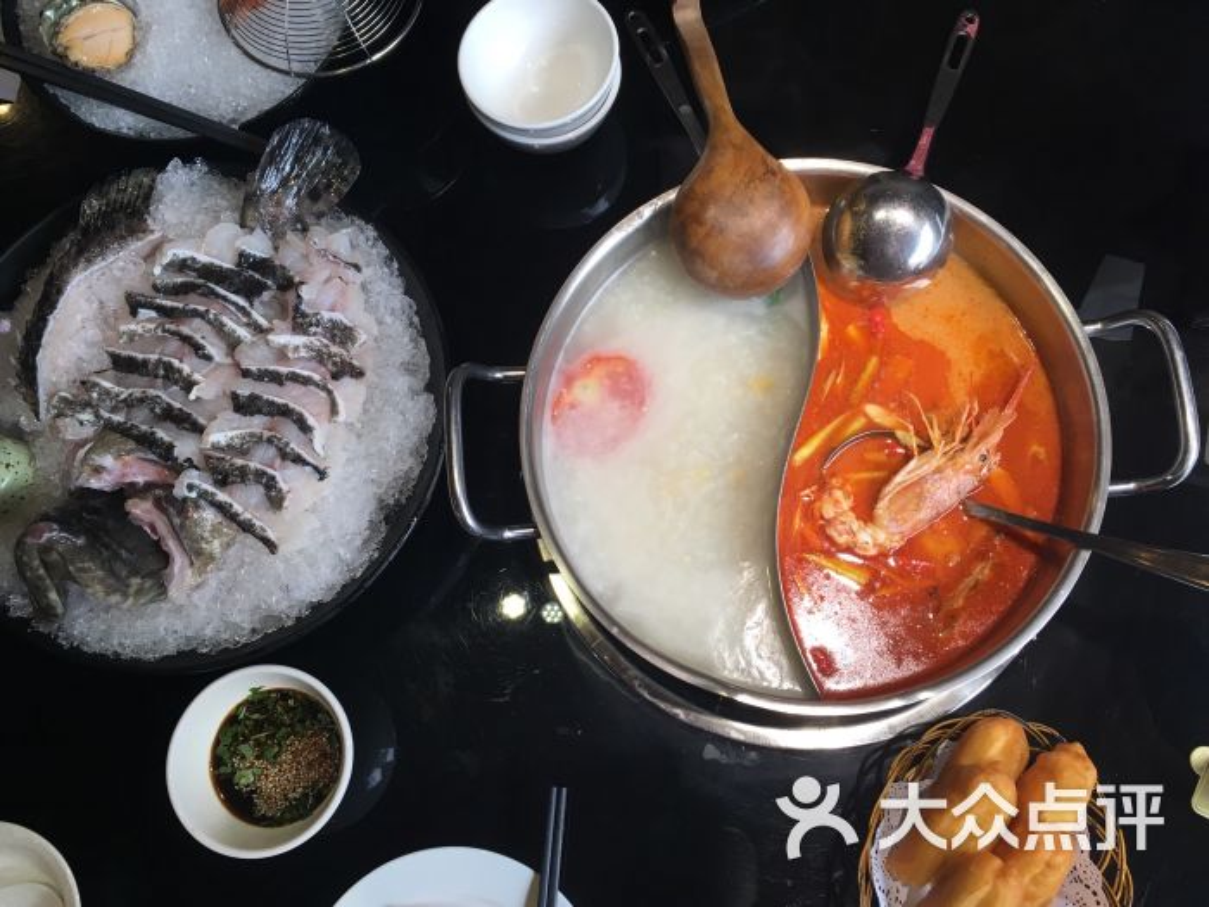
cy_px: 454
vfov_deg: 48.2
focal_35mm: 29
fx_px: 1013
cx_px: 604
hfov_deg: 61.7
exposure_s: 1/33
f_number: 2.2
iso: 25
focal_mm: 4.15
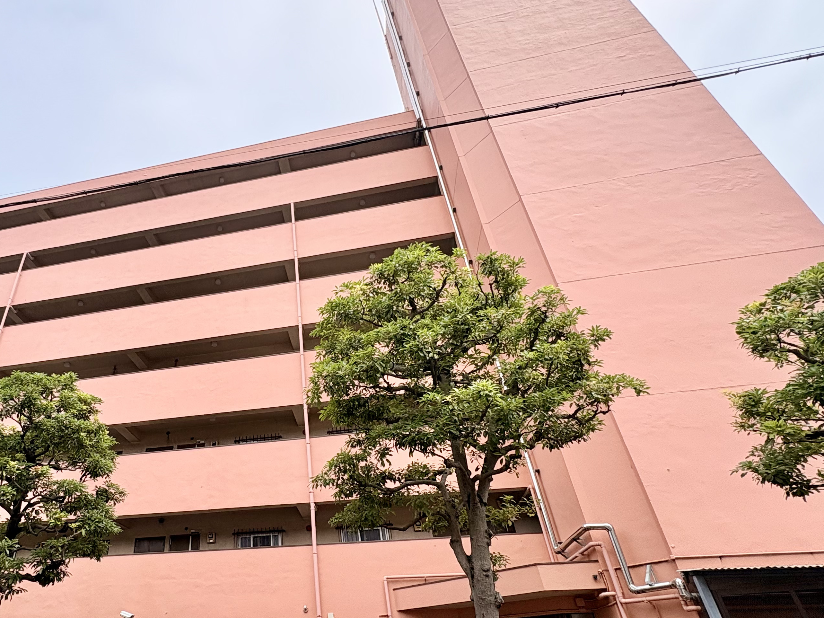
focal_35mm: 22
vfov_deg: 60.9
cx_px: 248
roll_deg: +0.4
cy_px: 349
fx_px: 524
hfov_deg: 73.1
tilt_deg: +33.5
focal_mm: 2.22
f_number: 2.2
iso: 64
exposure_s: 1/1709
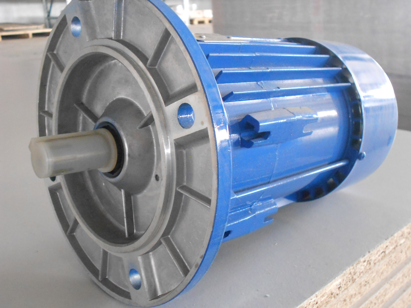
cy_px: 154
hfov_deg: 50.1
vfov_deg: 38.7
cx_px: 206
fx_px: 439
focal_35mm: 37
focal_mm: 6.9
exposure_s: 1/20
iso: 800
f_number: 3.9
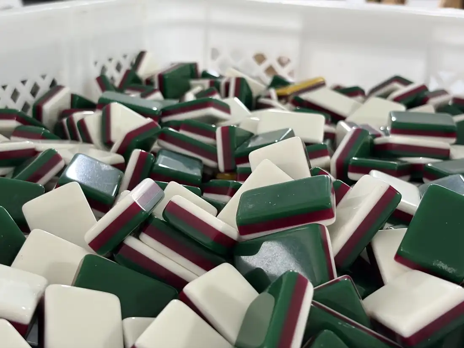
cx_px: 232
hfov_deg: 36.8
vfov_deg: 28.0
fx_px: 697
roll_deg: +1.1
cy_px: 174
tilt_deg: -22.6
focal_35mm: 52
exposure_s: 1/25
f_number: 1.6
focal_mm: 5.96
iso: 250
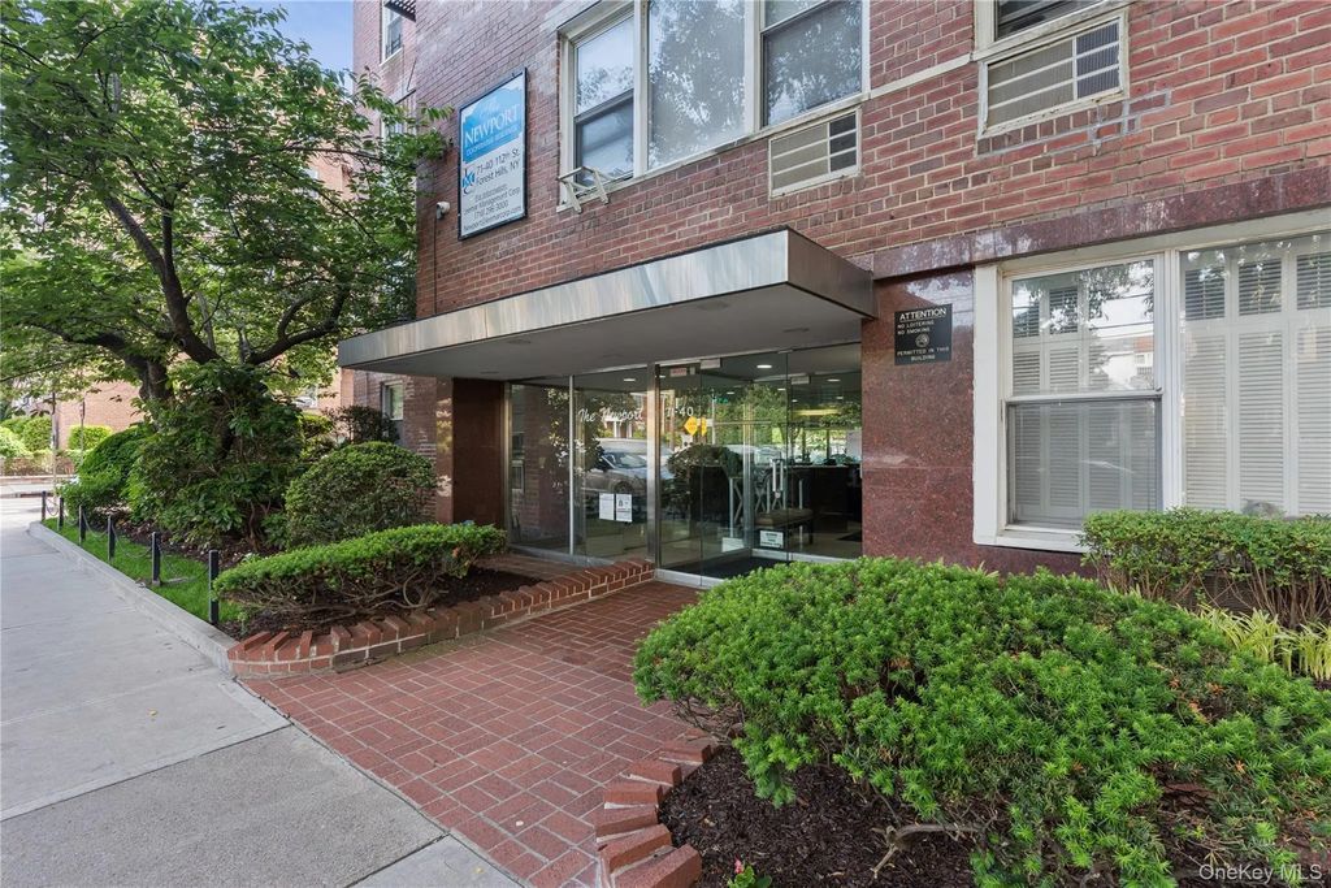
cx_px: 666
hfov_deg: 93.3
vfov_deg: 70.5
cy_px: 444
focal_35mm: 17
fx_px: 629
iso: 100
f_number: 10
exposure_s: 1/4
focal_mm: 17
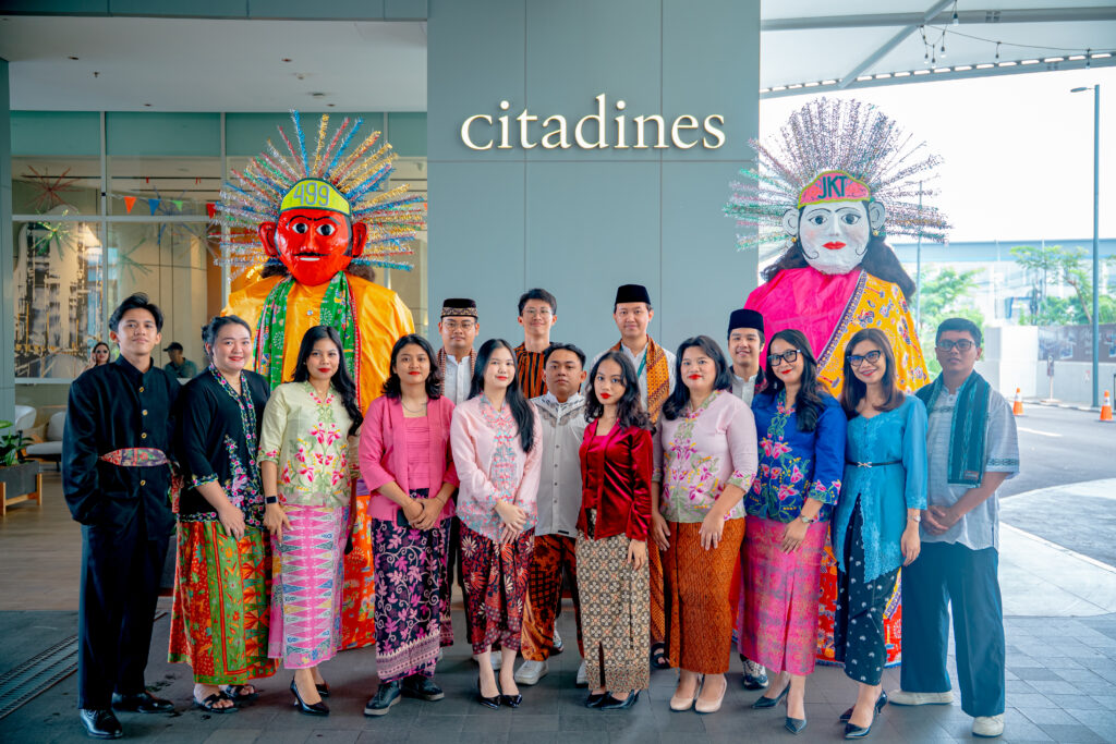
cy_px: 372
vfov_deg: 37.9
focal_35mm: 35
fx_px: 1085
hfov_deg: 54.4
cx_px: 558
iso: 500
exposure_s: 1/40
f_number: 3.2
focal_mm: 35
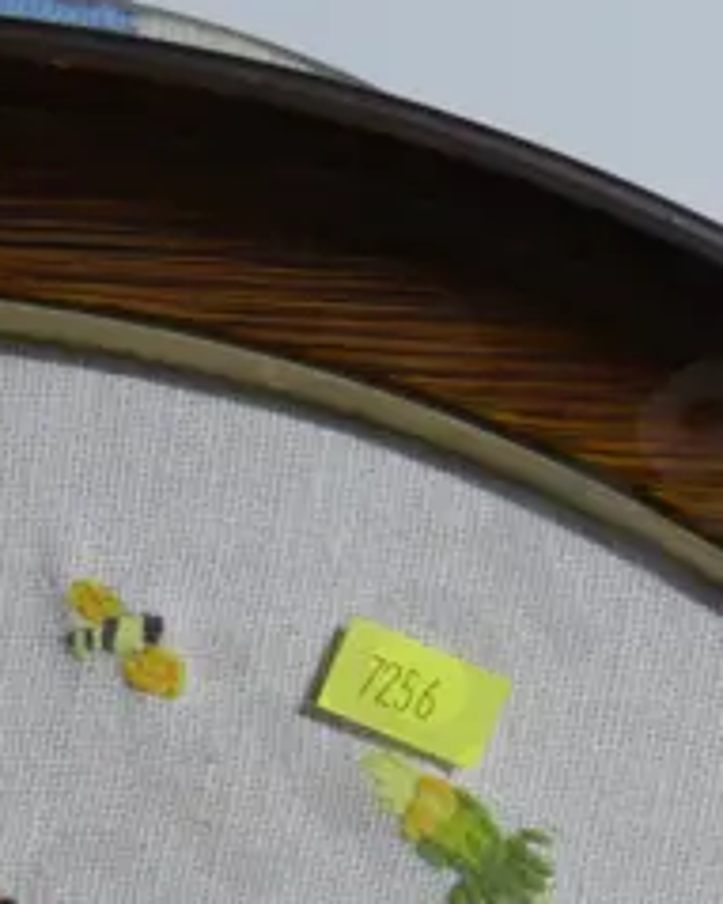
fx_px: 4256
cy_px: 1012
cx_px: -34
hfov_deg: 9.6
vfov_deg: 11.9
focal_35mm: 159
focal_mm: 19
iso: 640
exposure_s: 1/60
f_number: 4.5
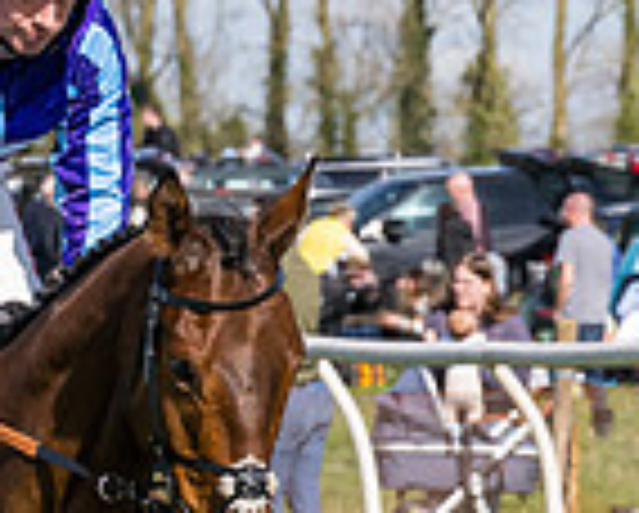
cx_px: 440
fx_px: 11666
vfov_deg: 2.5
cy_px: 608
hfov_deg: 3.1
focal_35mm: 616
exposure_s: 1/2000
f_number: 5.6
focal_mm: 92
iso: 400
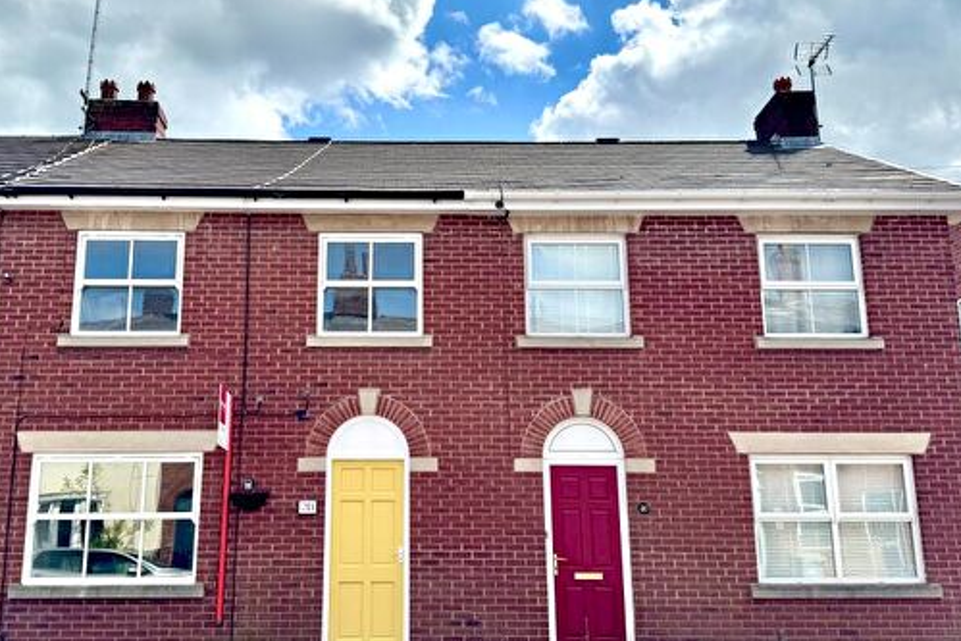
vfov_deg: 37.9
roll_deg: -0.1
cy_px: 315
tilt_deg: +13.3
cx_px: 416
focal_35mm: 35
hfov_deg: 54.2
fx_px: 935
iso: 80
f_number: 1.78
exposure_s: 1/5348
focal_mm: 6.76
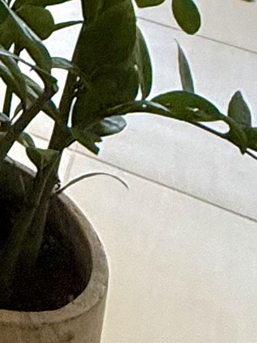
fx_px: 1000
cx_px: -499
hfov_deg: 10.6
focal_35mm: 101
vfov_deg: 14.5
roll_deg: -0.3
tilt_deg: -7.3
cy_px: -428
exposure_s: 1/120
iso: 250
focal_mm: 2.22
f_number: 2.2
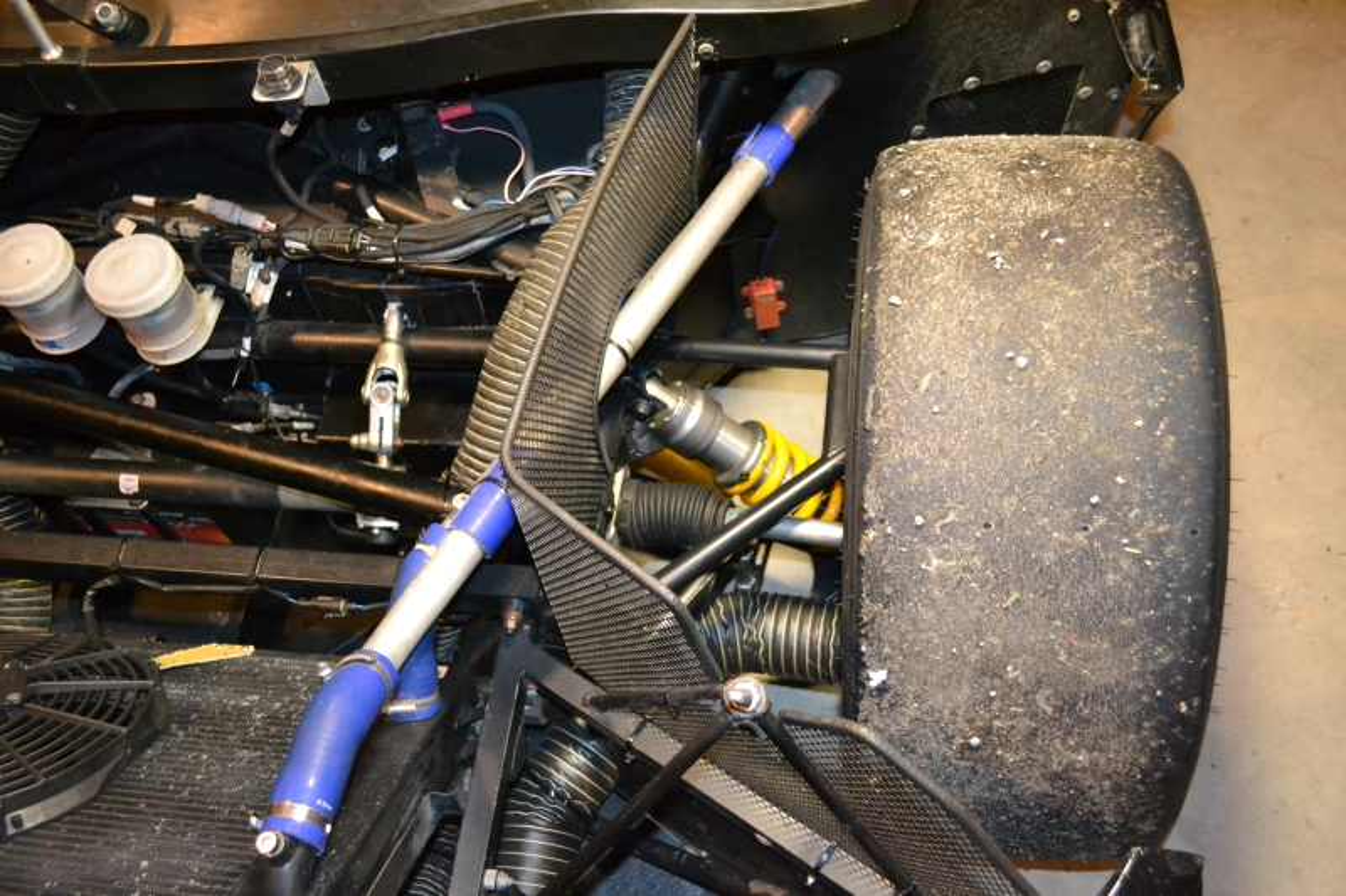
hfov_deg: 57.2
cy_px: 448
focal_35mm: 33
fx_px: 1233
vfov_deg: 40.0
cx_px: 673
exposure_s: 1/60
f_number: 4
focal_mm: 22
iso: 3200
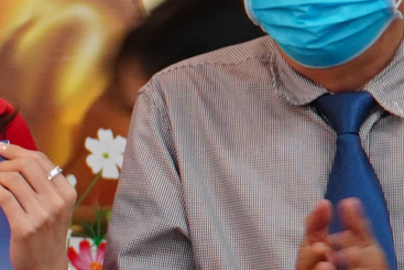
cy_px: 313
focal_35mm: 335
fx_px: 3758
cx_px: -359
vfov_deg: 4.1
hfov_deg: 6.0
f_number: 4.5
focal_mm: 41
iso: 1000
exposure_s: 1/50
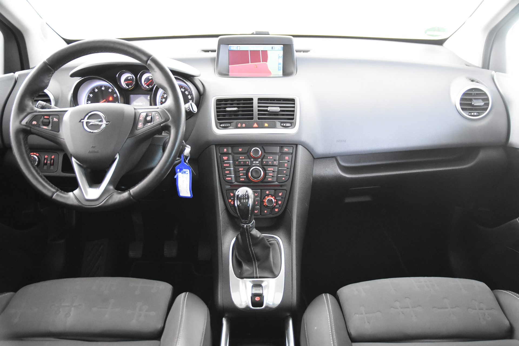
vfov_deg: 40.0
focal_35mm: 33
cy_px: 173
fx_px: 476
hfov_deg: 57.2
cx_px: 260
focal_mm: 22
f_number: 3
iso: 5600
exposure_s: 1/30
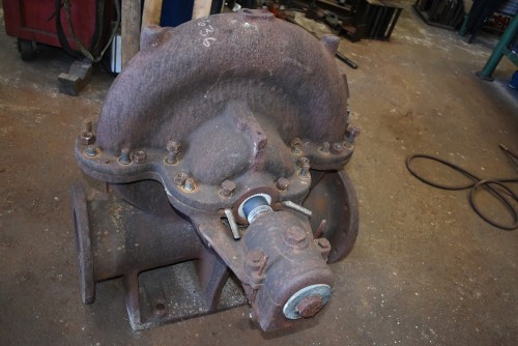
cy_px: 173
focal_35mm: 30
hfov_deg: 61.9
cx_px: 259
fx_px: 432
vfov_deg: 43.7
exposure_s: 1/160
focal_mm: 20
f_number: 3.8
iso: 800
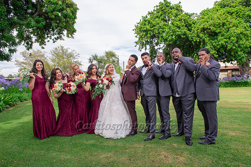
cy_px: 84
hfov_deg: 73.8
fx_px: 167
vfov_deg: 53.1
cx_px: 126
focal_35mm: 24
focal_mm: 24
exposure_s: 1/250
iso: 400
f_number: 7.1
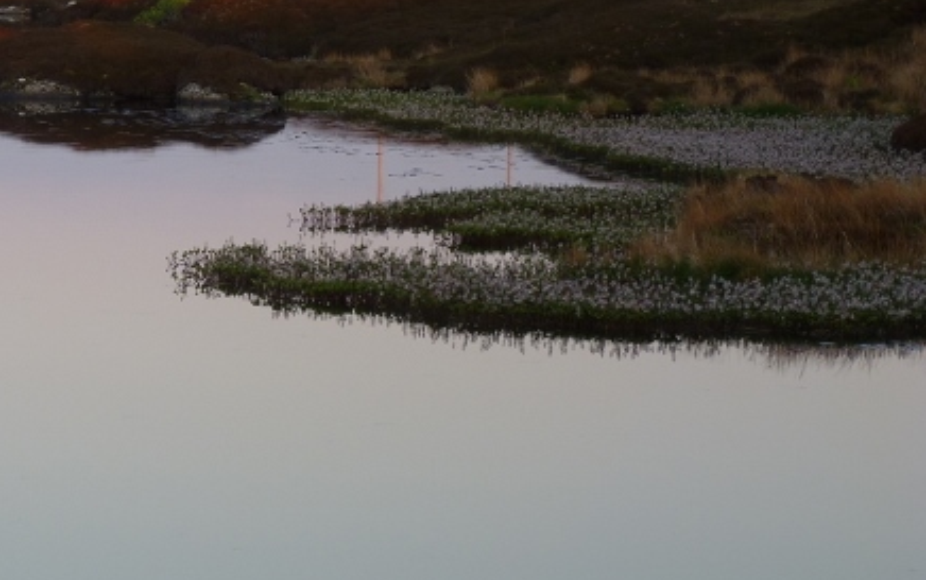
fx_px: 4974
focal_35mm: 197
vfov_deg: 6.7
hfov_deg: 10.6
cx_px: 179
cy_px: 229
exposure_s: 1/80
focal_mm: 20.1
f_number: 3.6
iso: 80
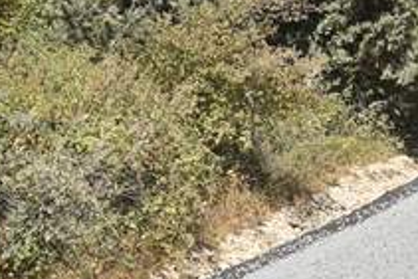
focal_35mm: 175
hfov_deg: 11.2
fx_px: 2033
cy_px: 37
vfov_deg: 7.8
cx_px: 674
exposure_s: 1/500
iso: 200
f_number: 8
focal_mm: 24
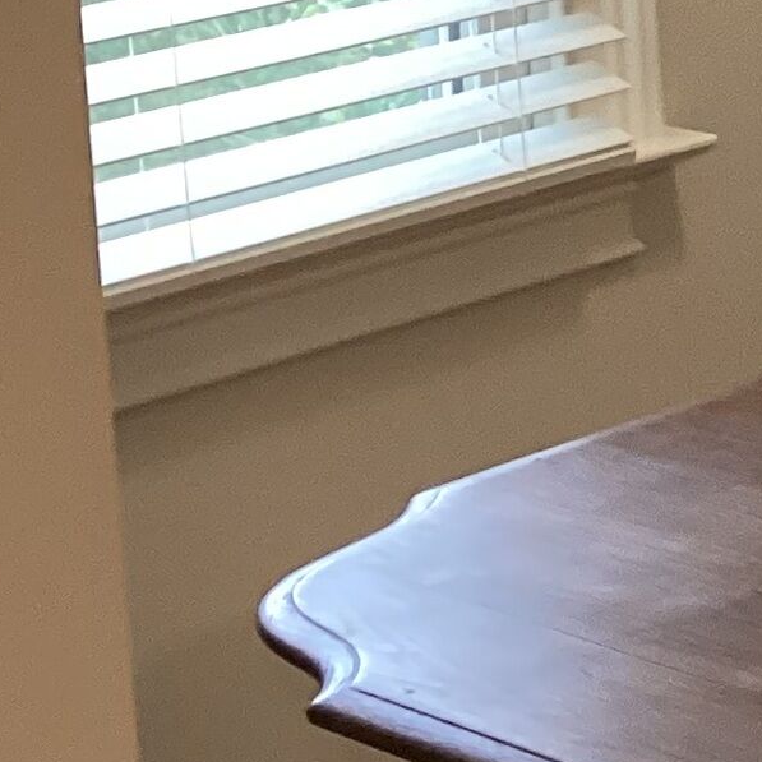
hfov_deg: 11.0
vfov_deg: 12.0
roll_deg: +1.9
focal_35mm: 141
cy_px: -232
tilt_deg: -8.7
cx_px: 1635
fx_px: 3512
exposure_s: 1/60
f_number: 2.4
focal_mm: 3.3
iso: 200
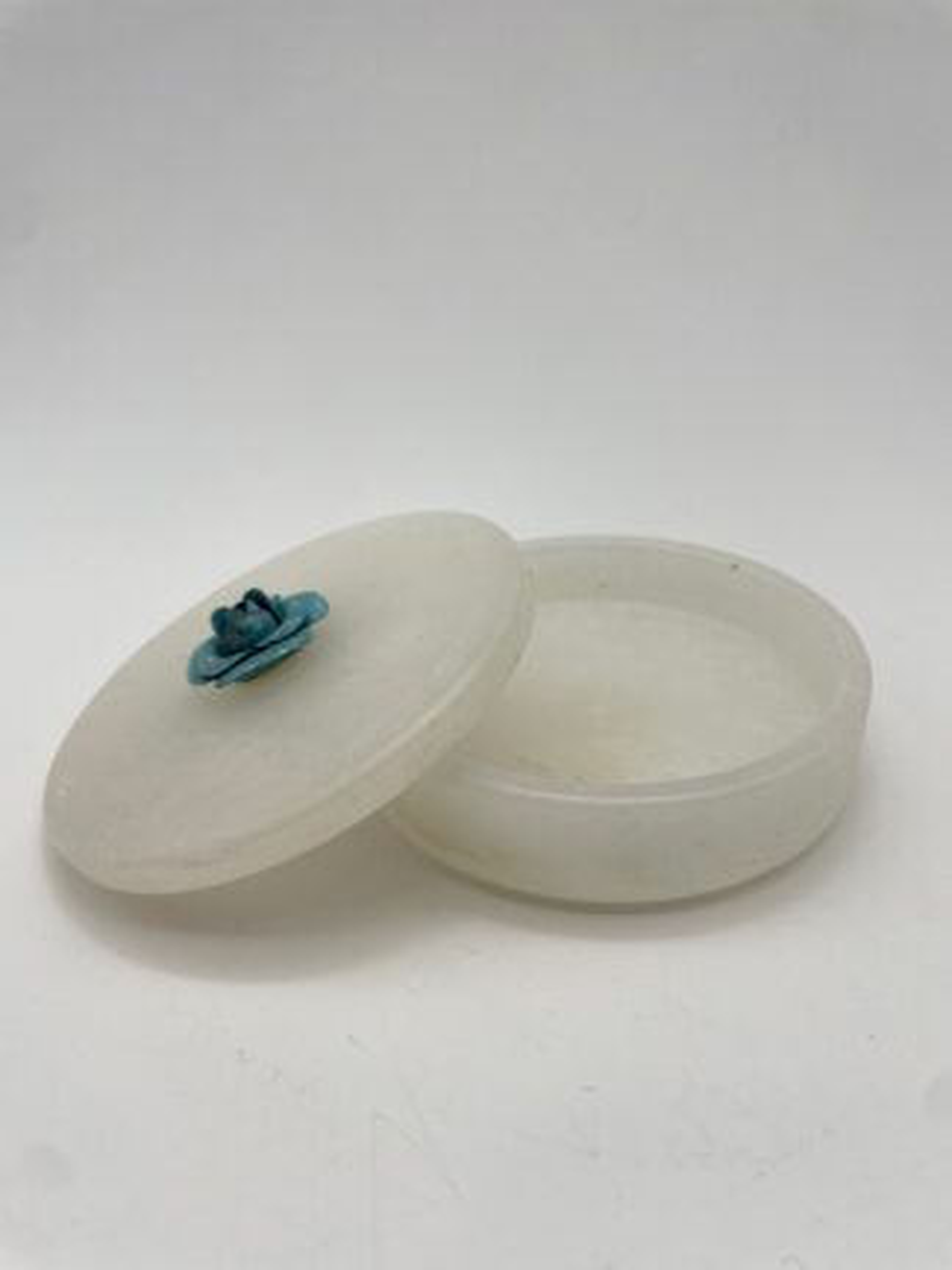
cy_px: 635
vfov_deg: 67.3
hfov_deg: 53.1
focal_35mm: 26
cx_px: 476
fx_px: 953
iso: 50
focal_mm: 4.2
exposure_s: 1/425
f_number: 1.6
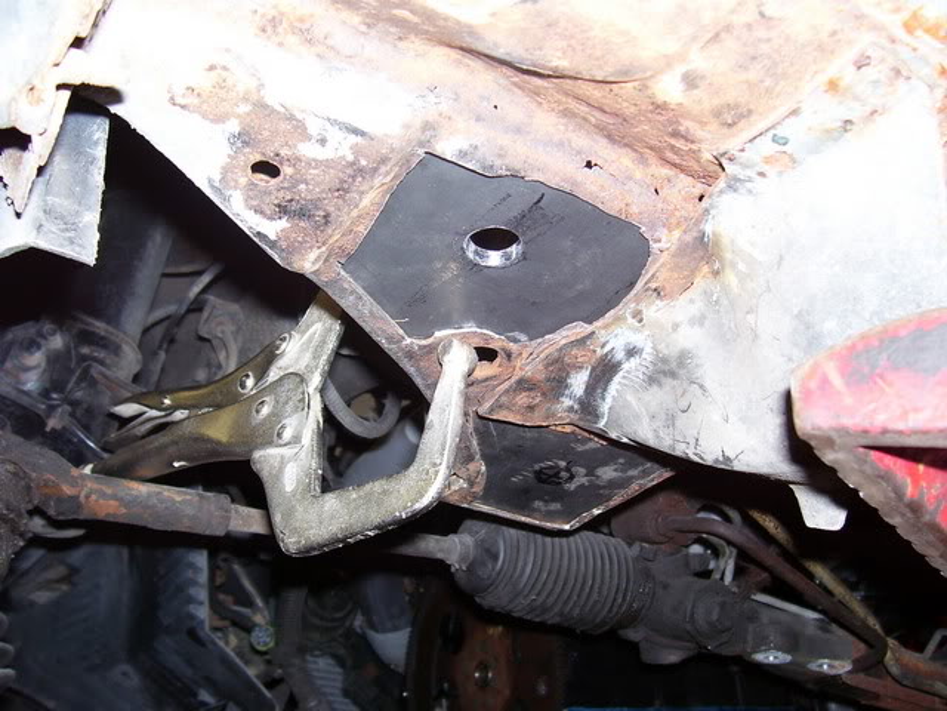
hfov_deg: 54.0
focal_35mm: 34
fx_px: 930
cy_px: 356
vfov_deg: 41.8
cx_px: 474
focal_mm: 5.6
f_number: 2.7
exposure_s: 1/60
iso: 80
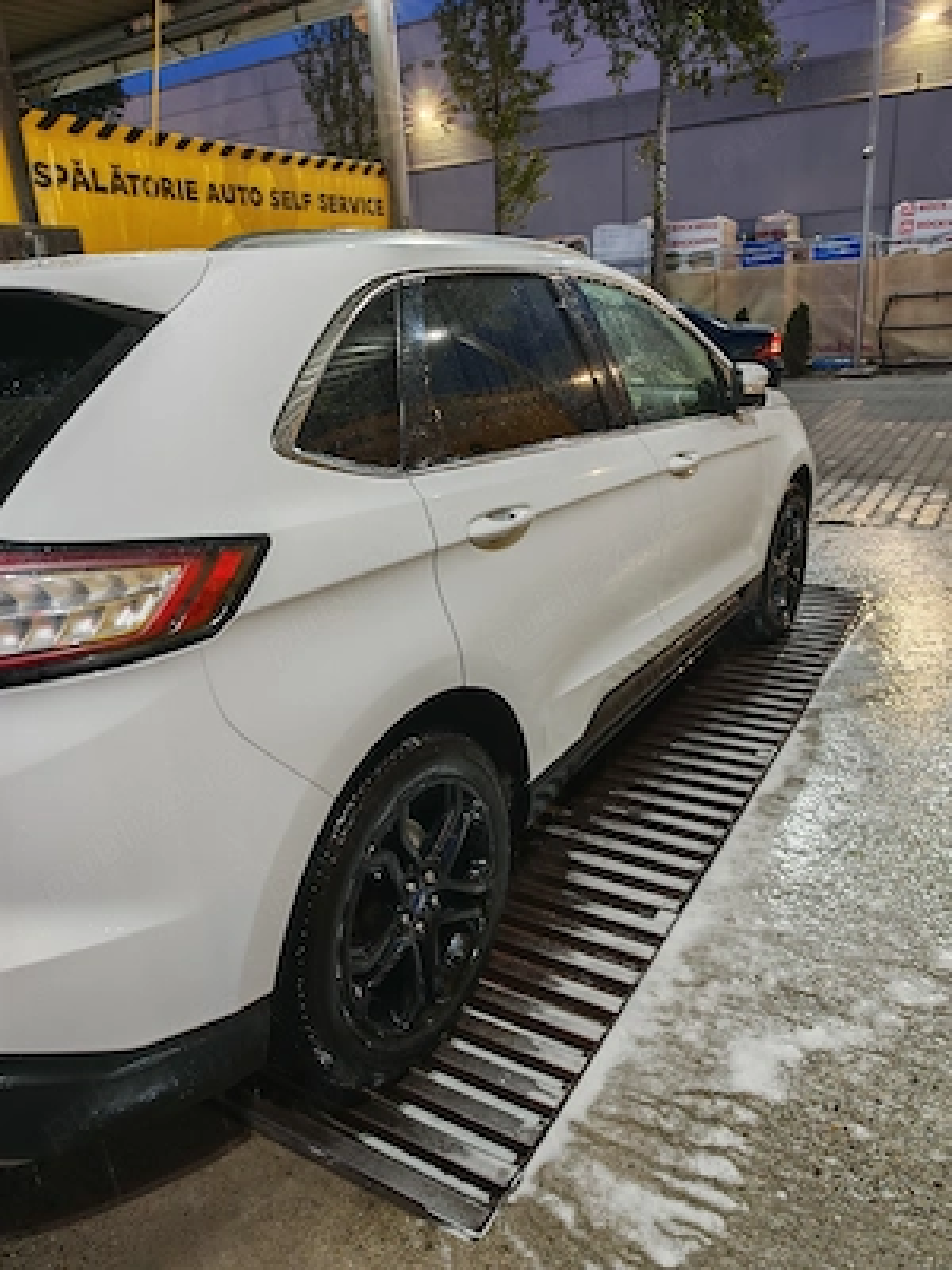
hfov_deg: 56.8
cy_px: 635
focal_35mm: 24
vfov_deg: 71.6
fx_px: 880
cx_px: 476
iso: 160
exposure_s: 1/50
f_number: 2
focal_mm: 6.83
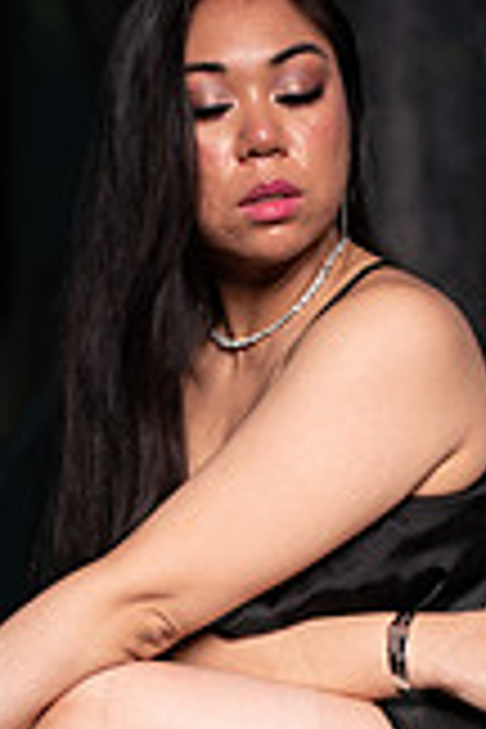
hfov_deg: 14.1
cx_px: 230
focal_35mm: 97
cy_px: 711
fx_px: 1964
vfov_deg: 20.4
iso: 640
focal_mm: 35
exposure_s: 1/1000
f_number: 1.4
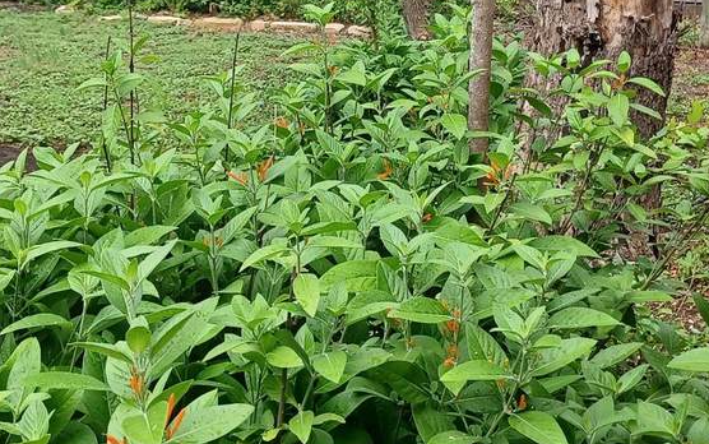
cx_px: 346
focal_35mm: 61
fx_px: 1179
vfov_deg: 20.9
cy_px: 46
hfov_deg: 33.5
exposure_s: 1/131
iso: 32
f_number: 1.8
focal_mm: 4.6
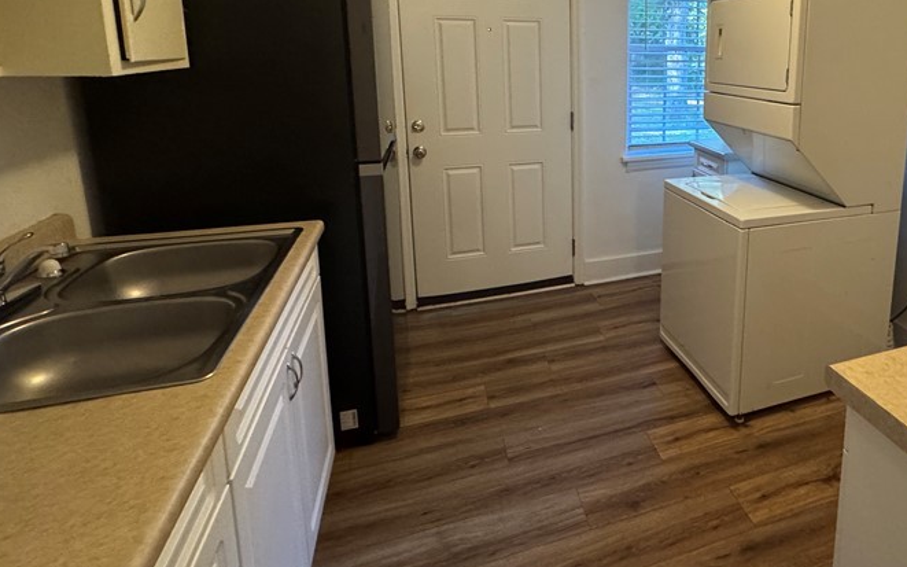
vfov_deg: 51.0
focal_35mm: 23
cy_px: 148
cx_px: 641
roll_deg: -0.4
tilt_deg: -10.8
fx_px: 568
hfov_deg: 73.5
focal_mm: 2.22
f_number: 2.2
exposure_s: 1/60
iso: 640
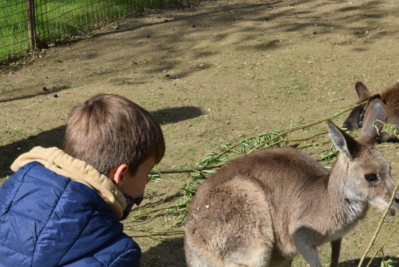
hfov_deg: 16.7
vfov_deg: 11.3
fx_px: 1353
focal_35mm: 122
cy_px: 141
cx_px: 309
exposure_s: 1/1000
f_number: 16
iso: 1600
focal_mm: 52
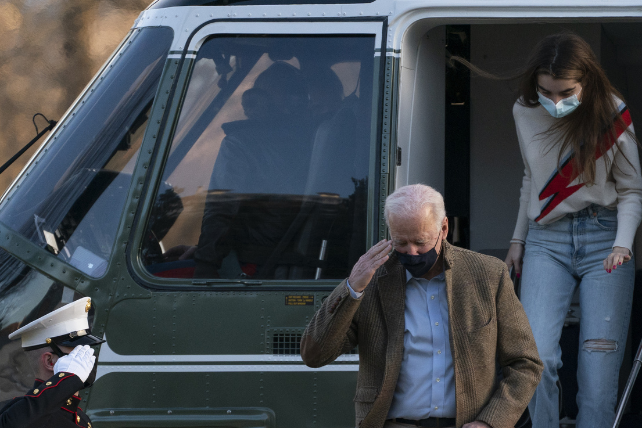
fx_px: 12038
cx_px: 404
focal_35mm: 675
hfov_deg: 3.1
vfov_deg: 2.0
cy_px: 385
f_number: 5.6
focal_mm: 373
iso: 2000
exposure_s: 1/640
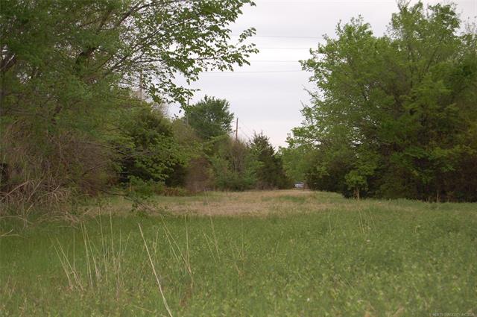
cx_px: 238
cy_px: 158
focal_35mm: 82
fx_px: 1092
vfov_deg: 16.5
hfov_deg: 24.6
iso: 400
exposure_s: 1/400
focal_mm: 55
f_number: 5.6
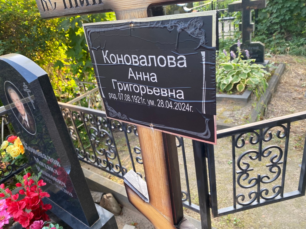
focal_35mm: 26
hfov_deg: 67.3
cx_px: 153
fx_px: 230
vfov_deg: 53.1
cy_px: 114
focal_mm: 4.25
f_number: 1.8
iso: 50
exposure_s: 1/121
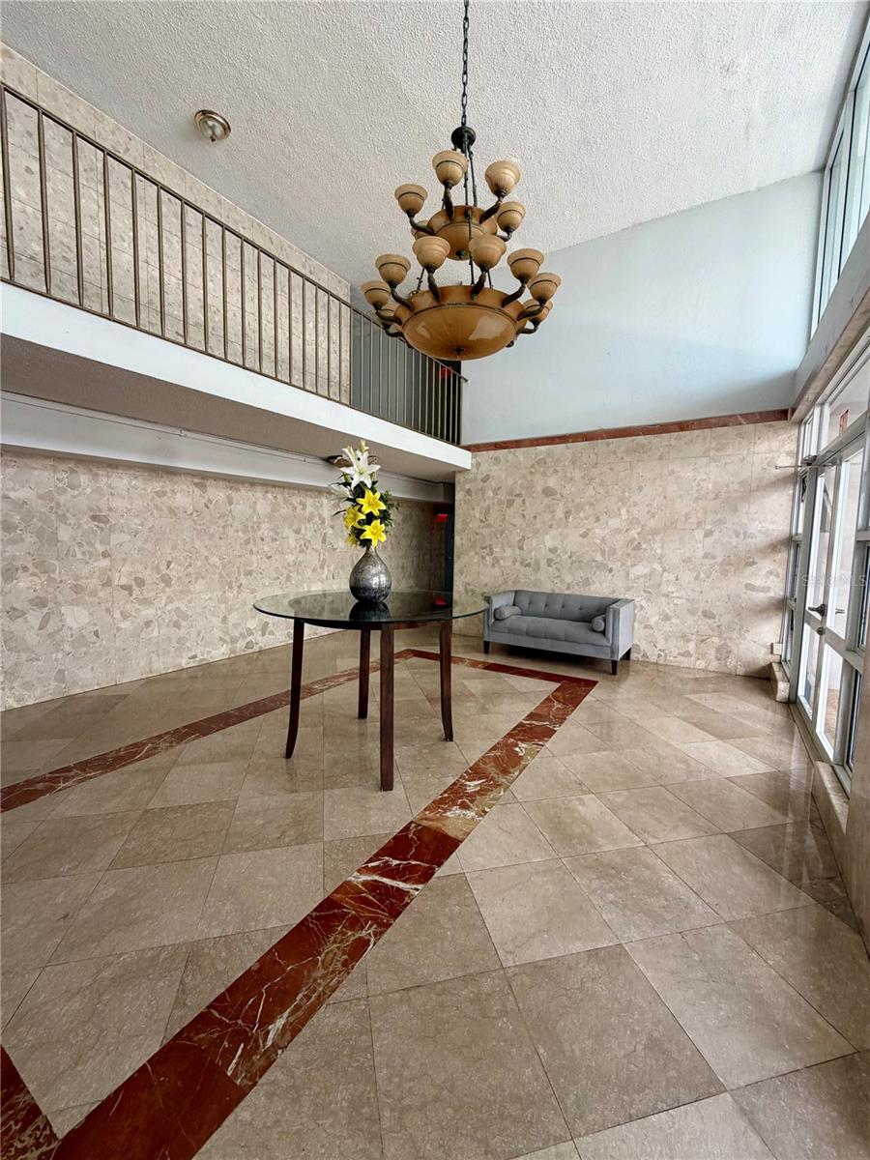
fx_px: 469
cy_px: 580
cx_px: 435
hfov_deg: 85.7
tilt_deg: -6.0
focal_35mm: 14
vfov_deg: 102.1
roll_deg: -1.8
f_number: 2.2
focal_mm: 2.22
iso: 100
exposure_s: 1/121
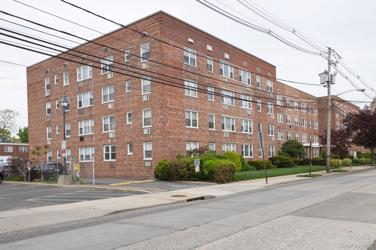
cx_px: 188
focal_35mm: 31
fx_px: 324
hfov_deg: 60.3
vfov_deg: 42.3
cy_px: 125
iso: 320
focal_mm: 31
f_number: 8
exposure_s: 1/750
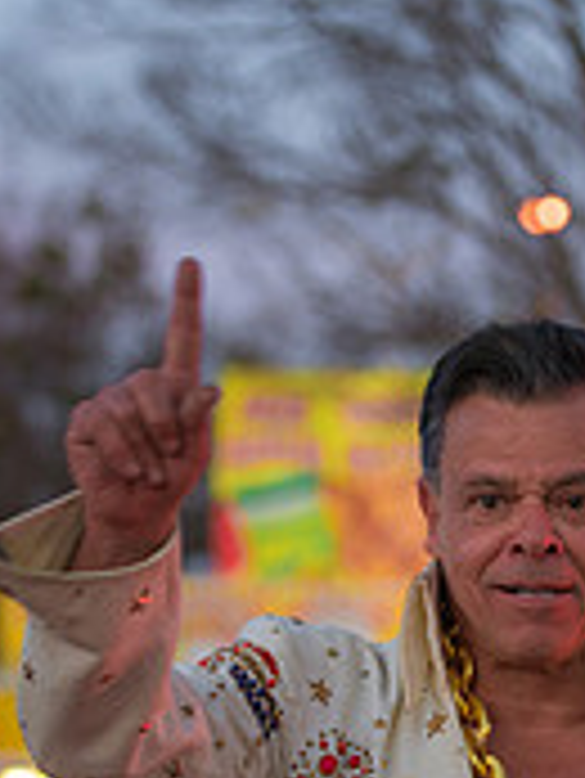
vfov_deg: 11.1
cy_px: 967
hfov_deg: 8.4
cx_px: 634
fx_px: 3938
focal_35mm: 175
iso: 1600
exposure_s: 1/250
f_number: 2.8
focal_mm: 70
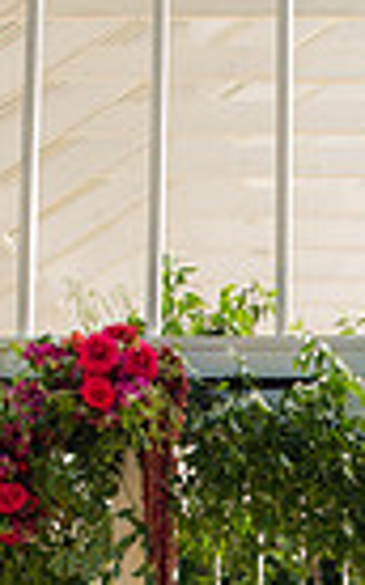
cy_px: 602
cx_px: 418
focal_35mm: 116
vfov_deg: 17.5
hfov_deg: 11.1
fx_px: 1850
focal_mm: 35
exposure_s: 1/640
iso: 100
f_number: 3.5
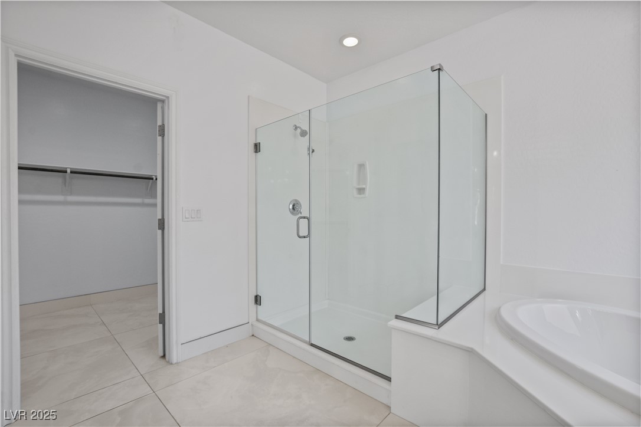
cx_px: 320
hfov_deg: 100.4
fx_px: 267
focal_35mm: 15
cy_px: 214
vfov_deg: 77.3
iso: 400
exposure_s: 1/20
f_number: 8
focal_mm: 10
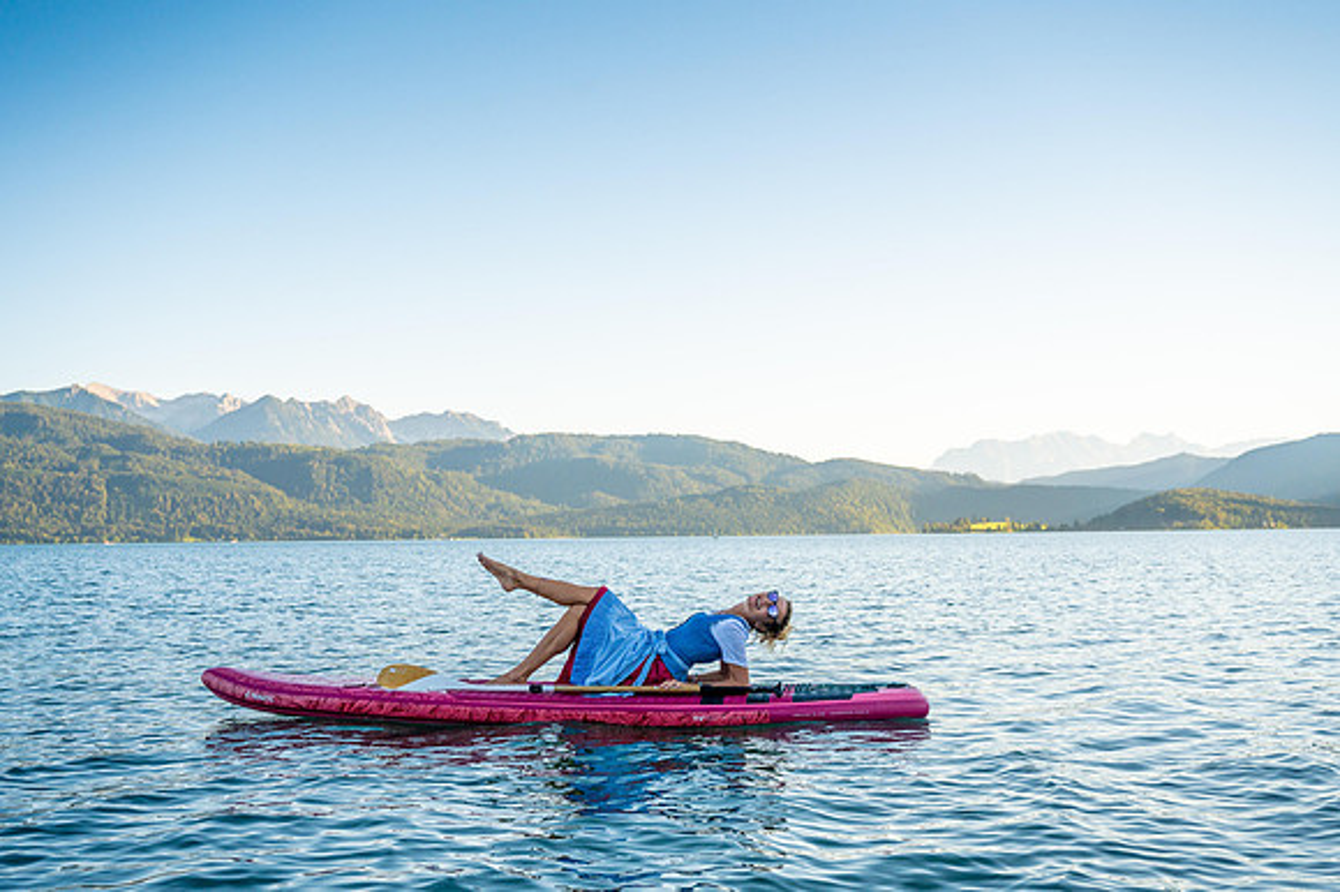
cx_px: 670
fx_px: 1451
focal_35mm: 39
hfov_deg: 49.6
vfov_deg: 34.2
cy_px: 446
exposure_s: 1/2500
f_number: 4.5
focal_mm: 39
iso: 400
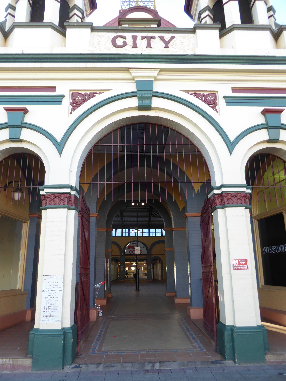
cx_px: 143
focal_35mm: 27
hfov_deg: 51.4
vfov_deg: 65.3
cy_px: 190
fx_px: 297
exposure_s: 1/60
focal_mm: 4.7
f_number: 3.4
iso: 100
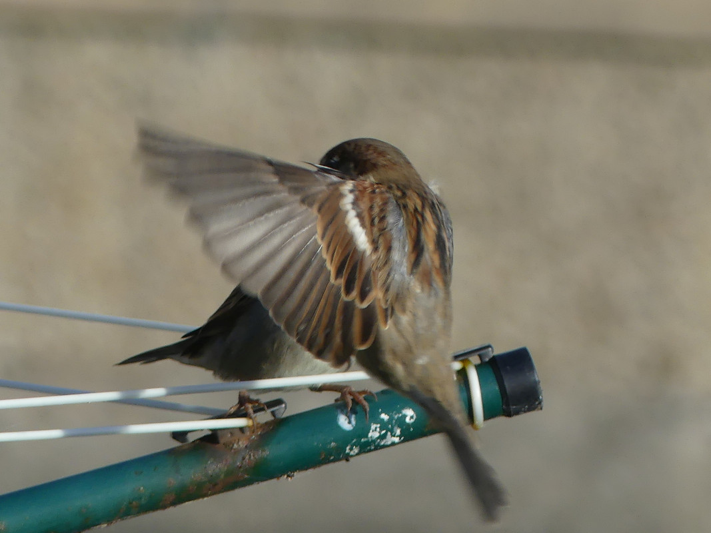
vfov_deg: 1.2
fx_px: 24645
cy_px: 266
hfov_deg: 1.7
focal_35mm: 1200
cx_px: 356
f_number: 4
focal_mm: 108
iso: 100
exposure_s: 1/640
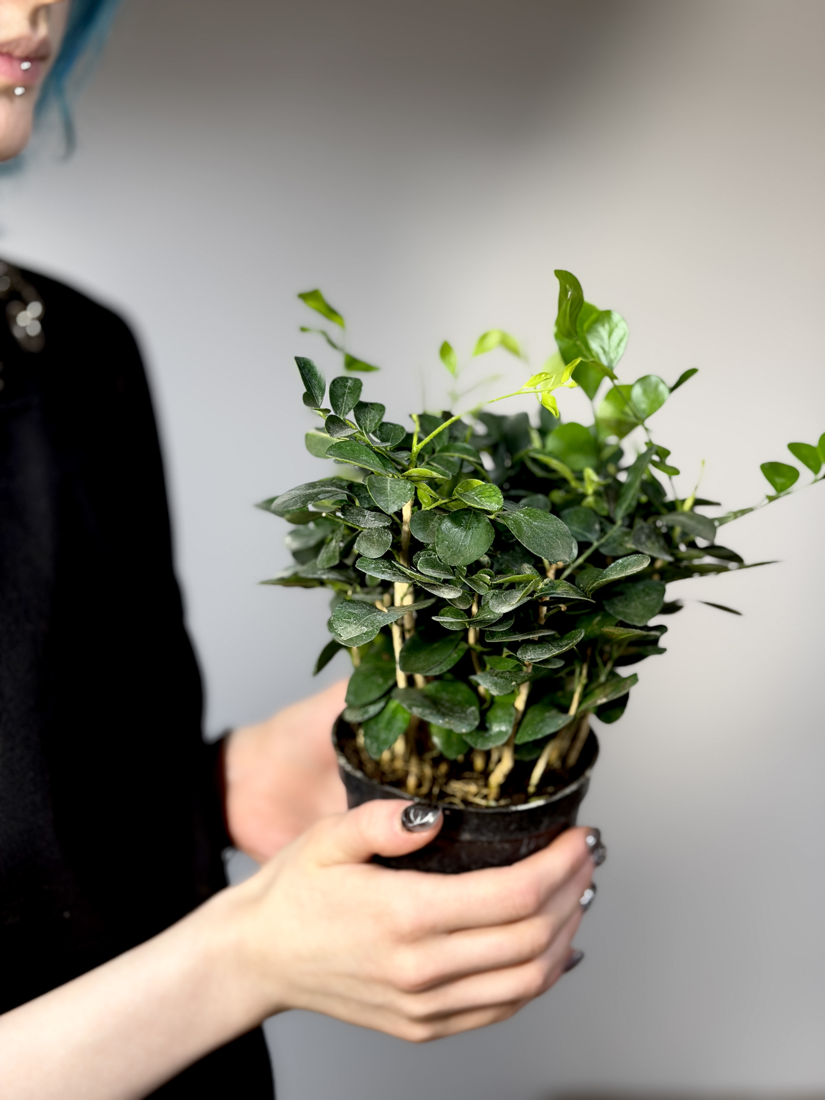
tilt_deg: -8.4
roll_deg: +1.0
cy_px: 550
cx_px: 412
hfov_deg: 30.3
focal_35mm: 48
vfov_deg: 39.7
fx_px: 1525
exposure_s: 1/100
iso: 80
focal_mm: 6.76
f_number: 1.78
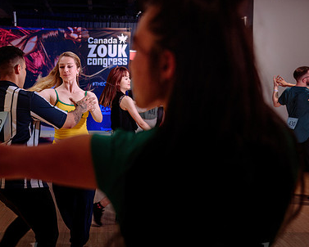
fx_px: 576
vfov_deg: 24.2
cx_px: 140
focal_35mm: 63
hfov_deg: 30.0
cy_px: 142
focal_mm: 42
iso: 400
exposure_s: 1/100
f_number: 3.2
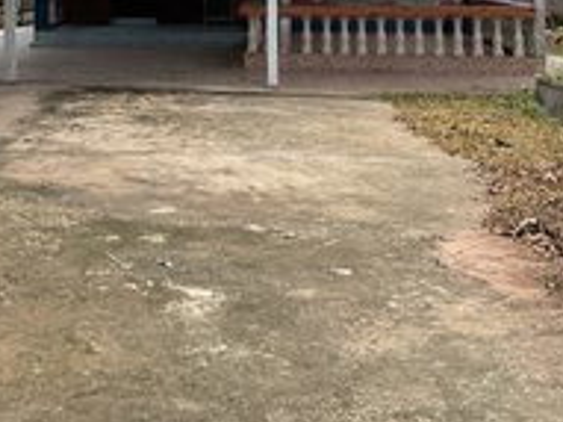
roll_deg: +0.3
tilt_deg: +0.9
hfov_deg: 26.2
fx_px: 1187
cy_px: -62
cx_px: 109
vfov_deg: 19.2
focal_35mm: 73
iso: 16
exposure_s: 1/2667
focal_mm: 3
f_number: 1.8
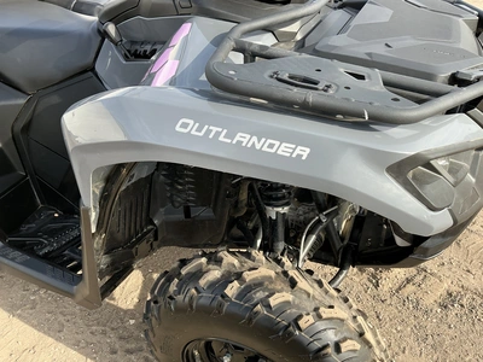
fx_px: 391
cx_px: 242
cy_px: 181
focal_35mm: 28
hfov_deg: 63.4
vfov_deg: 49.7
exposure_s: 1/383
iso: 25
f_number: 1.8
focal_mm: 3
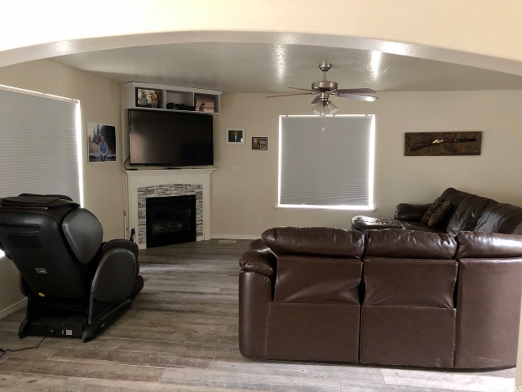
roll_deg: +0.3
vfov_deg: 49.7
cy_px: 196
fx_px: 422
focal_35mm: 28
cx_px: 261
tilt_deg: -6.7
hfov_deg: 63.4
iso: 100
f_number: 1.8
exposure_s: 1/4
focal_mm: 4
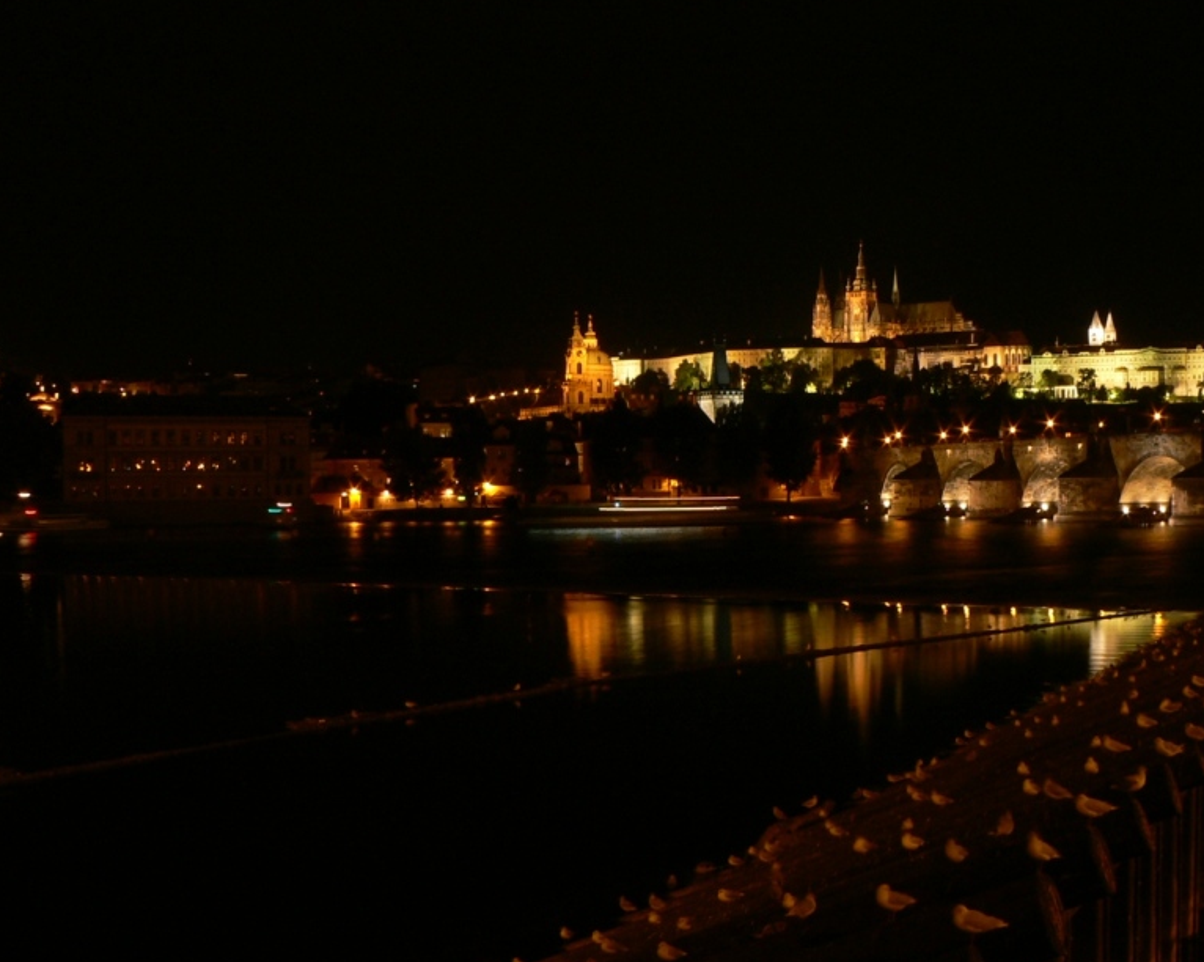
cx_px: 797
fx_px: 1674
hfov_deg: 39.1
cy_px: 505
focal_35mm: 47
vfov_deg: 32.1
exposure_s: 8
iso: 80
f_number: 6.3
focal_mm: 6
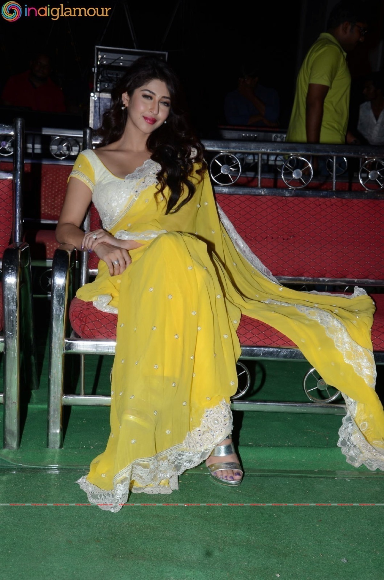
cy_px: 290
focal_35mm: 52
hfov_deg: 25.6
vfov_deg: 37.9
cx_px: 192
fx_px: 844
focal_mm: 35
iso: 200
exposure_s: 1/125
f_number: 7.1
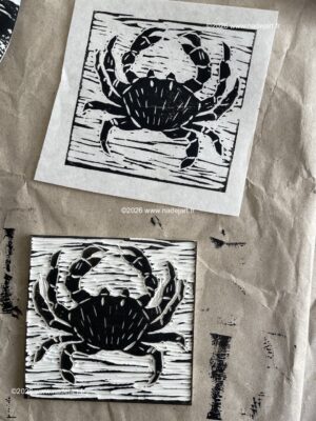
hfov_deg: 54.9
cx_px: 158
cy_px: 210
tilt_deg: -87.9
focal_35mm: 25
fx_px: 304
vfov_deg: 69.4
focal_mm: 5.1
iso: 80
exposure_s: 1/121
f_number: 1.6
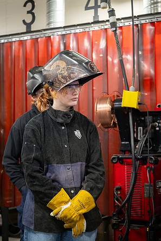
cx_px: 81
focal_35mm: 67
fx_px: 449
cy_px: 119
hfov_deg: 20.3
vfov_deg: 30.1
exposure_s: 1/200
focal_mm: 66
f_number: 2.8
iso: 800
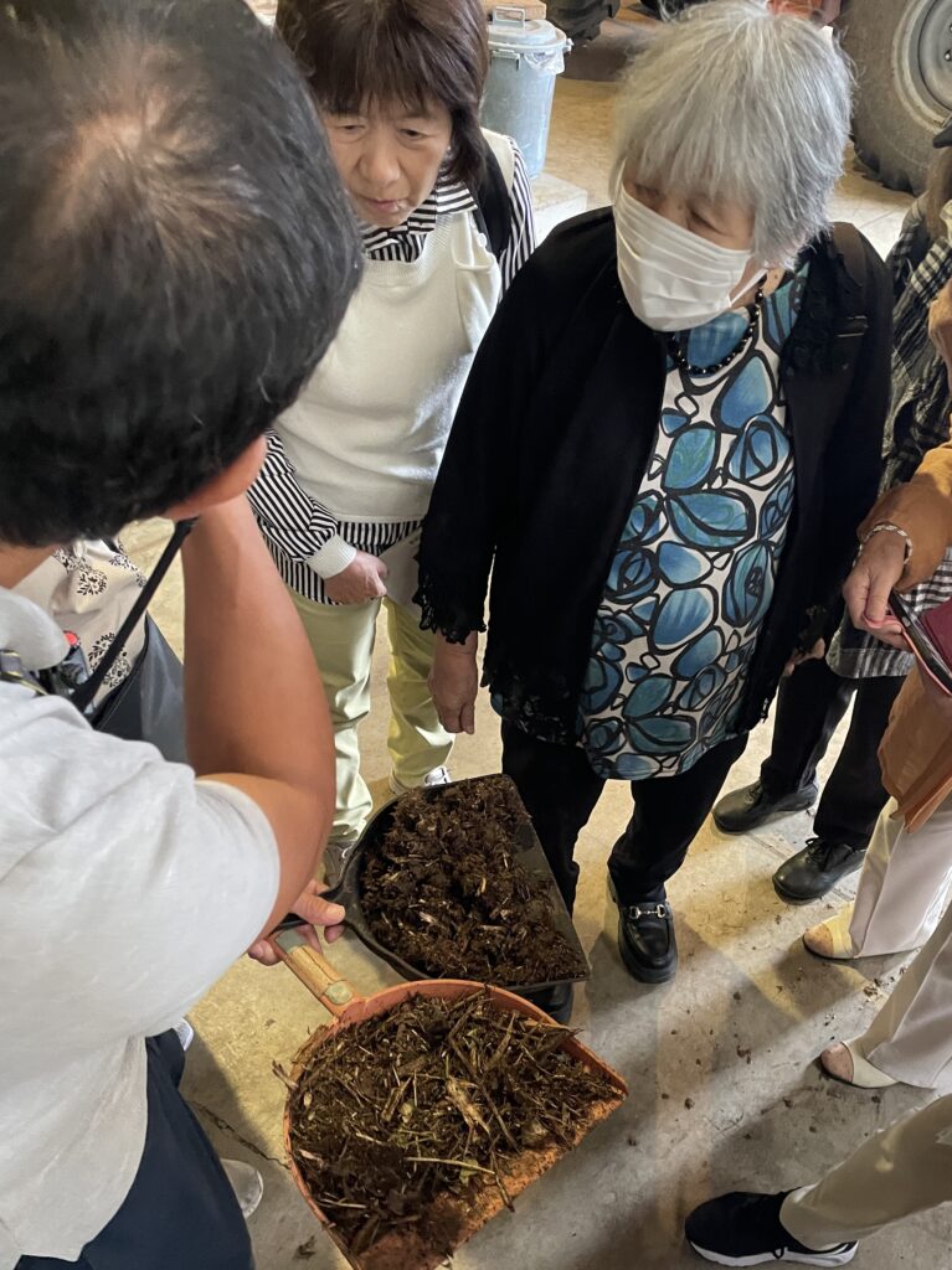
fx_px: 954
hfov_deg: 53.0
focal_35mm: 26
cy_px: 635
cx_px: 476
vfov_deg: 67.3
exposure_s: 1/40
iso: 400
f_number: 1.6
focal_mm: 4.2
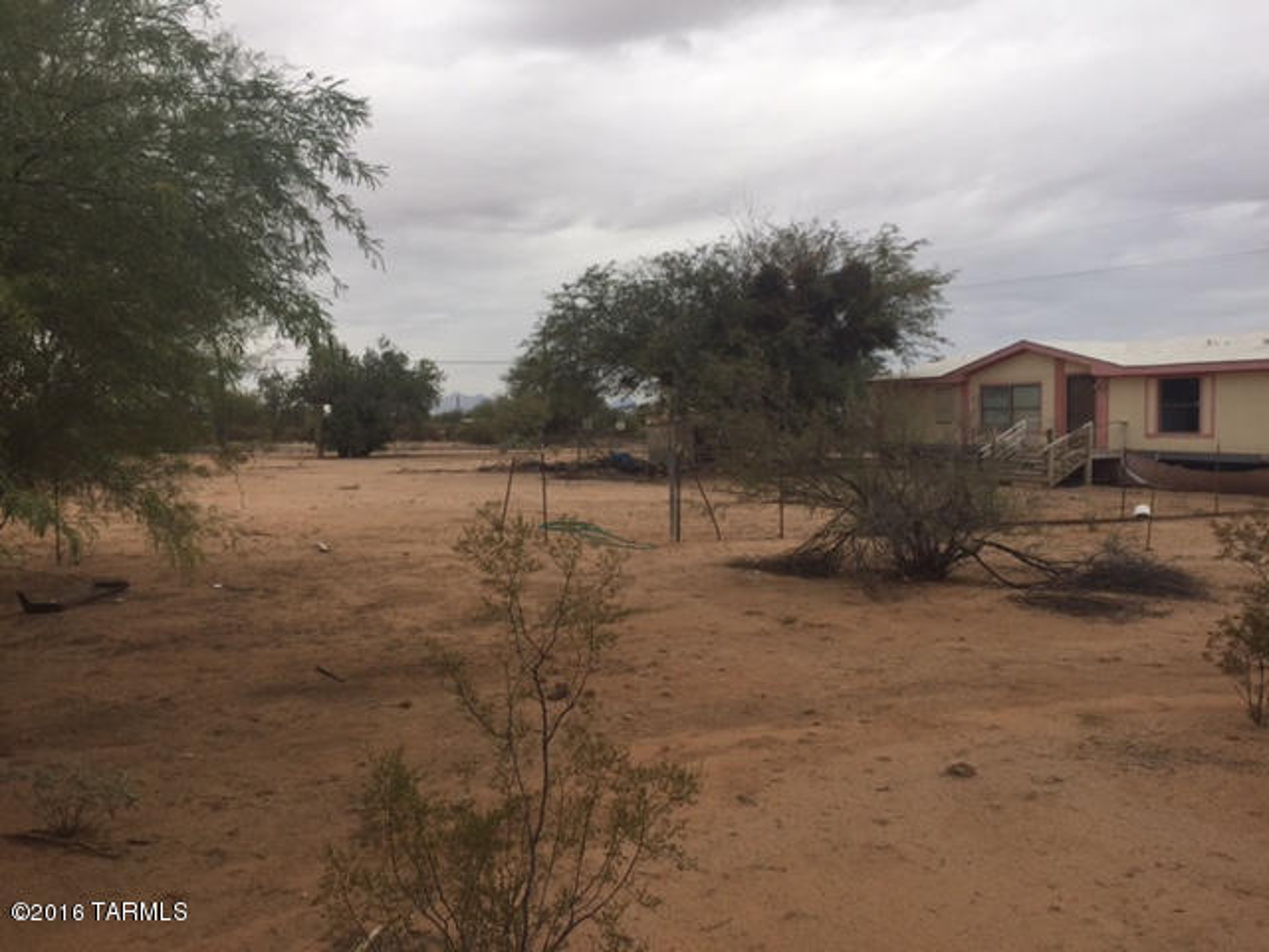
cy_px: 476
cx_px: 634
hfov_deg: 61.7
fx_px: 1063
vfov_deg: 48.2
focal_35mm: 29
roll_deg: -0.8
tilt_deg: -1.5
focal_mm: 4.15
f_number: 2.2
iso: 32
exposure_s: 1/719
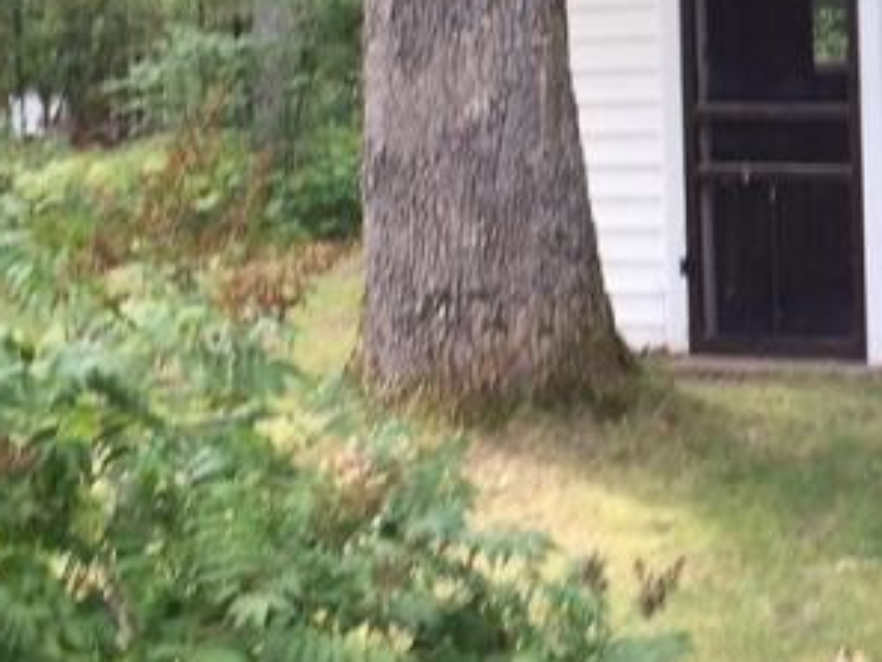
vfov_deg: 14.7
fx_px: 2549
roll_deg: +3.4
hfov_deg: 18.6
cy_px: 104
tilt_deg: -3.1
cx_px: 1054
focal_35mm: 100
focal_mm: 4.15
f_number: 2.2
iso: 32
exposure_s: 1/120
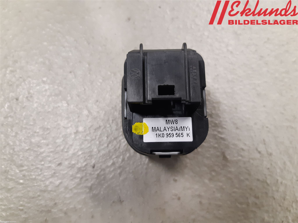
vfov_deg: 53.1
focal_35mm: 26
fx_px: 224
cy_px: 112
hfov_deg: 67.3
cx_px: 149
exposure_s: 1/50
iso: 200
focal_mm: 3.93
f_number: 1.7
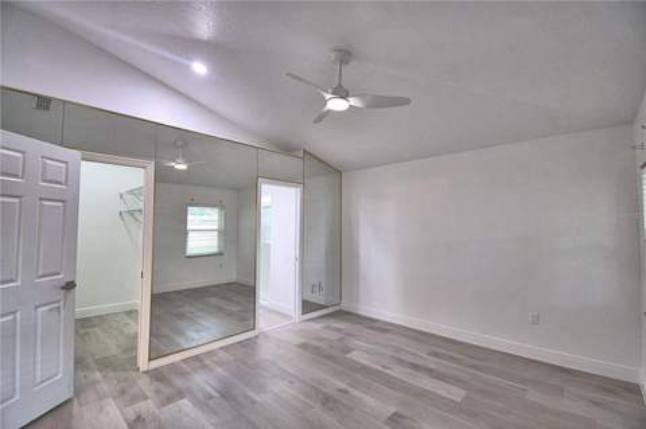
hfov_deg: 100.4
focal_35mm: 15
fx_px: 269
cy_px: 214
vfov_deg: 77.2
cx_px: 323
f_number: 4.5
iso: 400
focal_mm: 10
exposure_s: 1/60
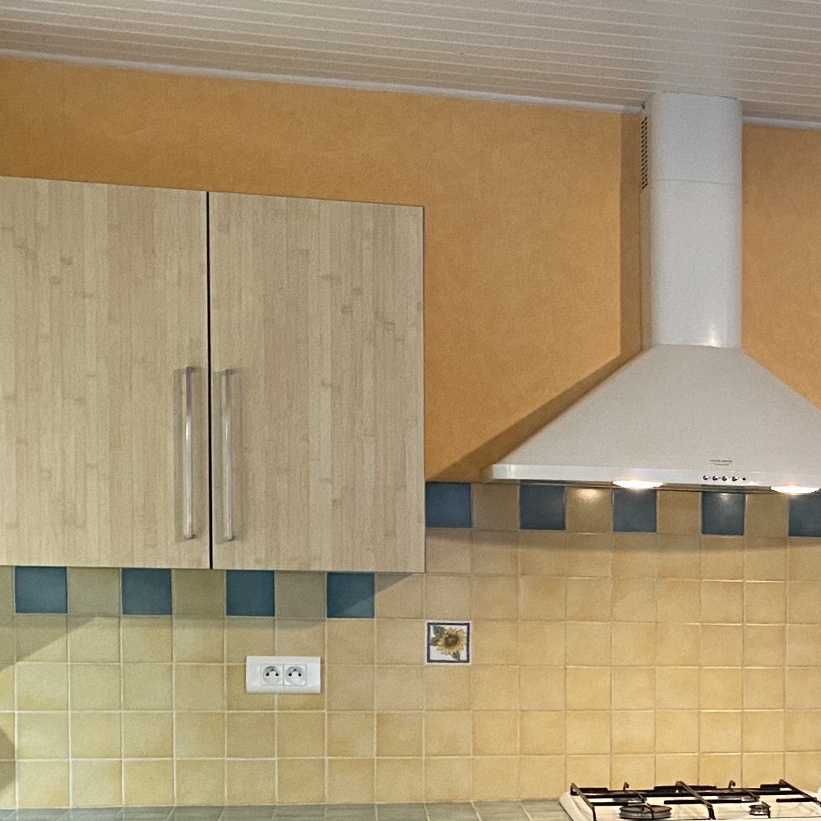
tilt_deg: -5.5
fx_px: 1932
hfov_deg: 22.3
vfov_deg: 23.5
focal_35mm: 72
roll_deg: -2.8
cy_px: 710
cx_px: 964
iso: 250
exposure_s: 1/50
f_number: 1.8
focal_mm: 4.25
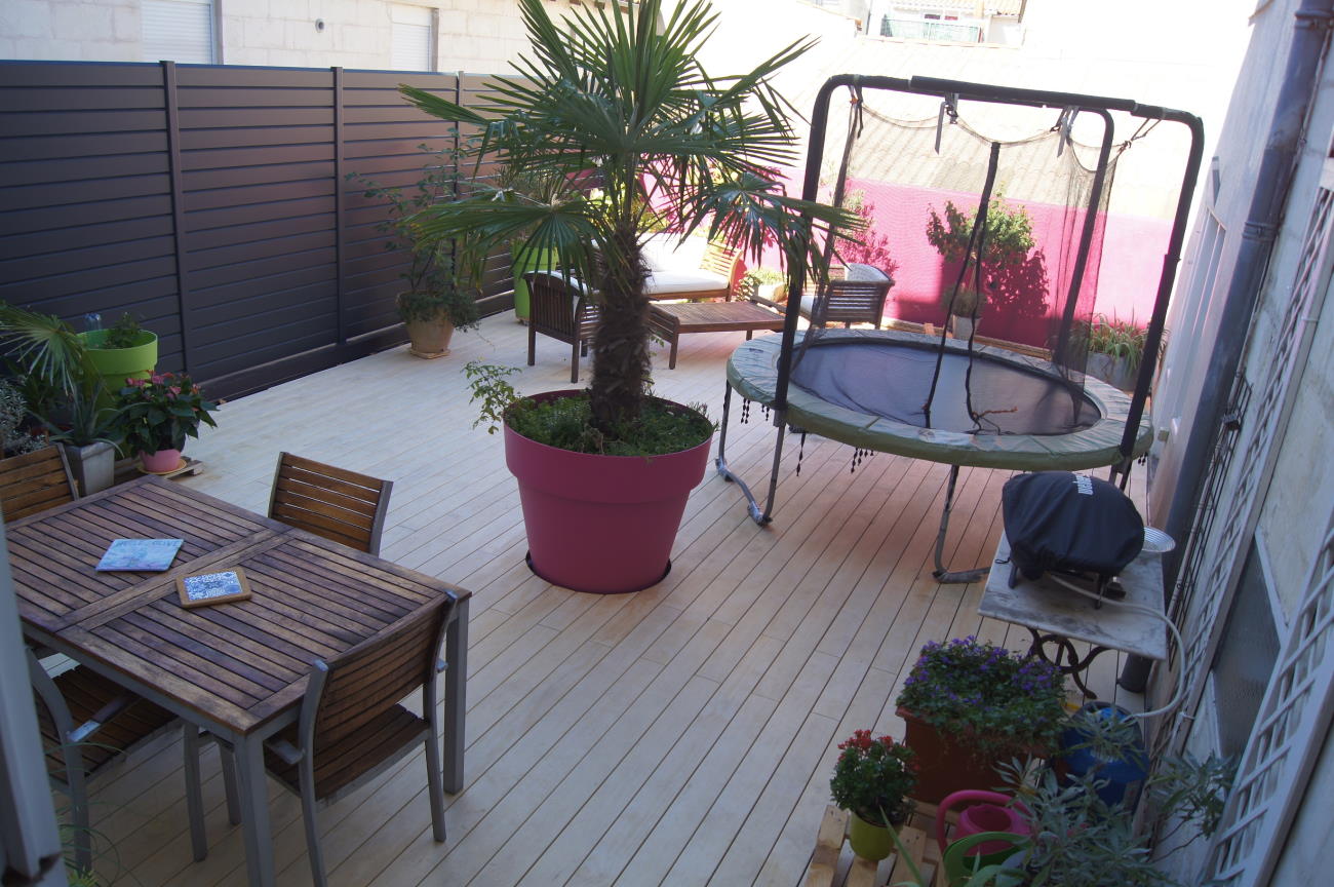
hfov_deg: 67.4
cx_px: 667
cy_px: 444
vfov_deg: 47.8
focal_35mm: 27
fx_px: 999
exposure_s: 1/125
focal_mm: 18
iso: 100
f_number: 4.5
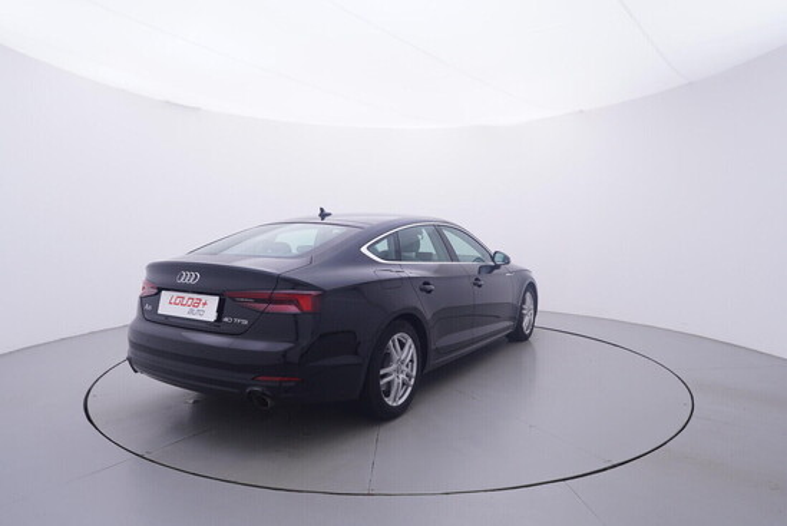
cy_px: 263
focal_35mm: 22
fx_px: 492
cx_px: 394
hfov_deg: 77.3
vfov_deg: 56.2
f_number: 5
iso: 200
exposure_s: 1/80
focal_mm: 15
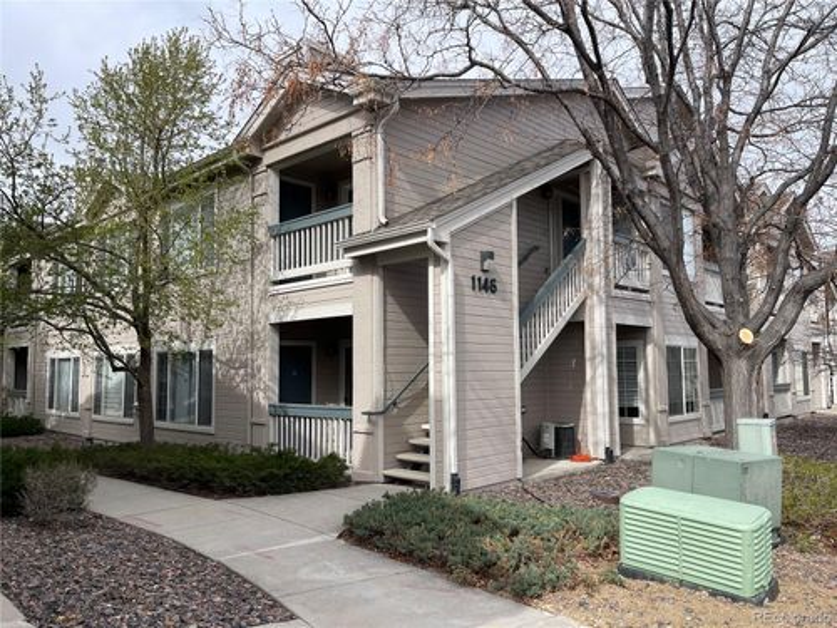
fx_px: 604
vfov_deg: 54.9
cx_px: 418
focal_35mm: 25
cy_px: 314
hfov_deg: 69.4
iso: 32
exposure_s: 1/2247
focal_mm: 5.1
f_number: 1.6
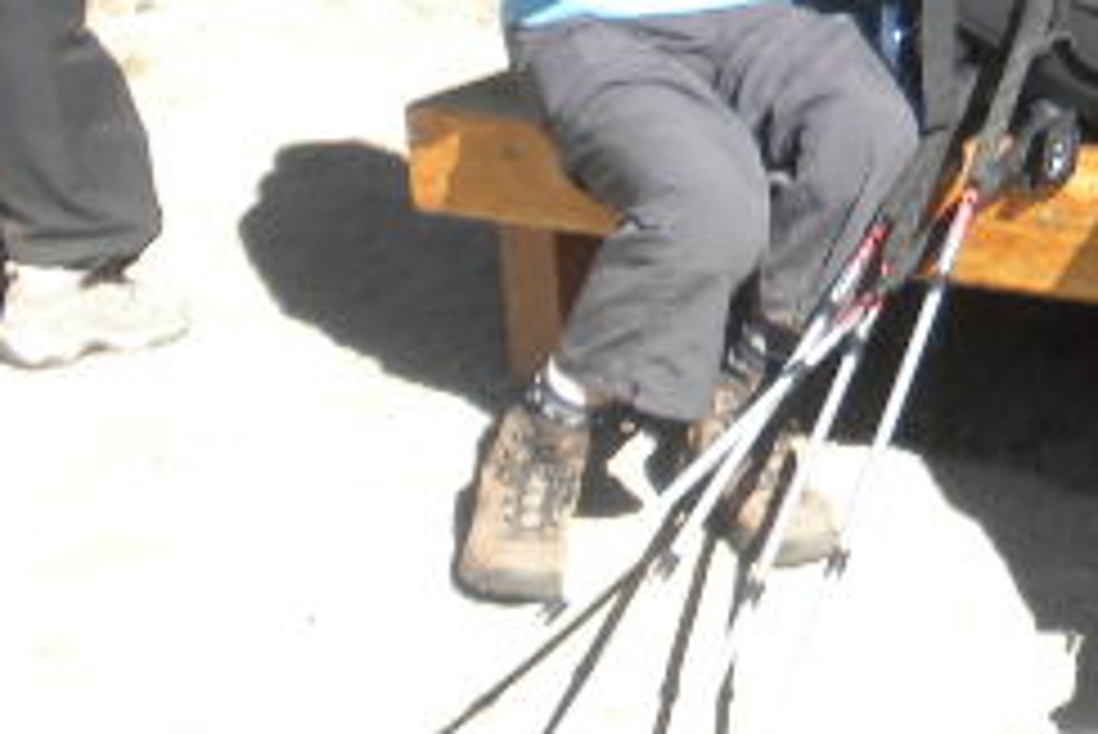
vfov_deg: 10.5
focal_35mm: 126
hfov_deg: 14.8
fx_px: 3845
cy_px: -428
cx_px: 1755
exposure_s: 1/257
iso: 64
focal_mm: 6.6
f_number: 3.5
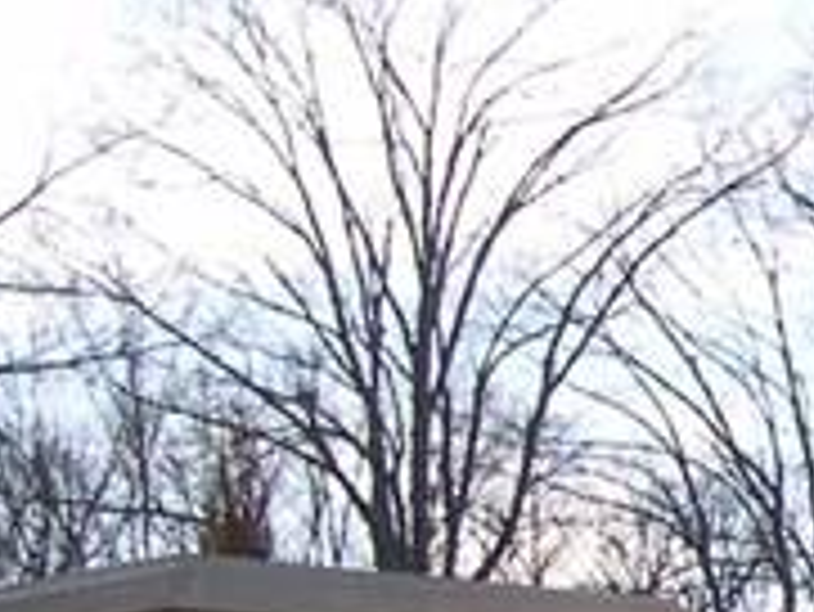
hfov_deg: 8.4
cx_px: 1997
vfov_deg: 6.9
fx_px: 5059
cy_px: 711
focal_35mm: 215
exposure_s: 1/137
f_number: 7.6
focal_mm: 8
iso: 100
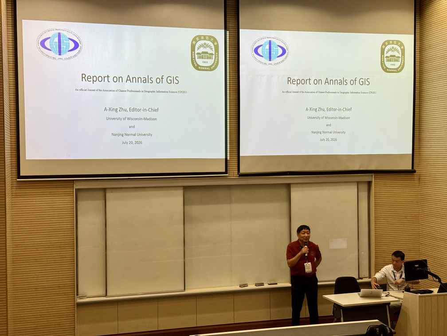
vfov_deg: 30.3
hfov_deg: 39.7
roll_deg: +0.2
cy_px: 168
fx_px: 620
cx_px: 224
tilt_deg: -1.1
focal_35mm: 48
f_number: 1.78
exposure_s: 1/100
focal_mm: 6.76
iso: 64
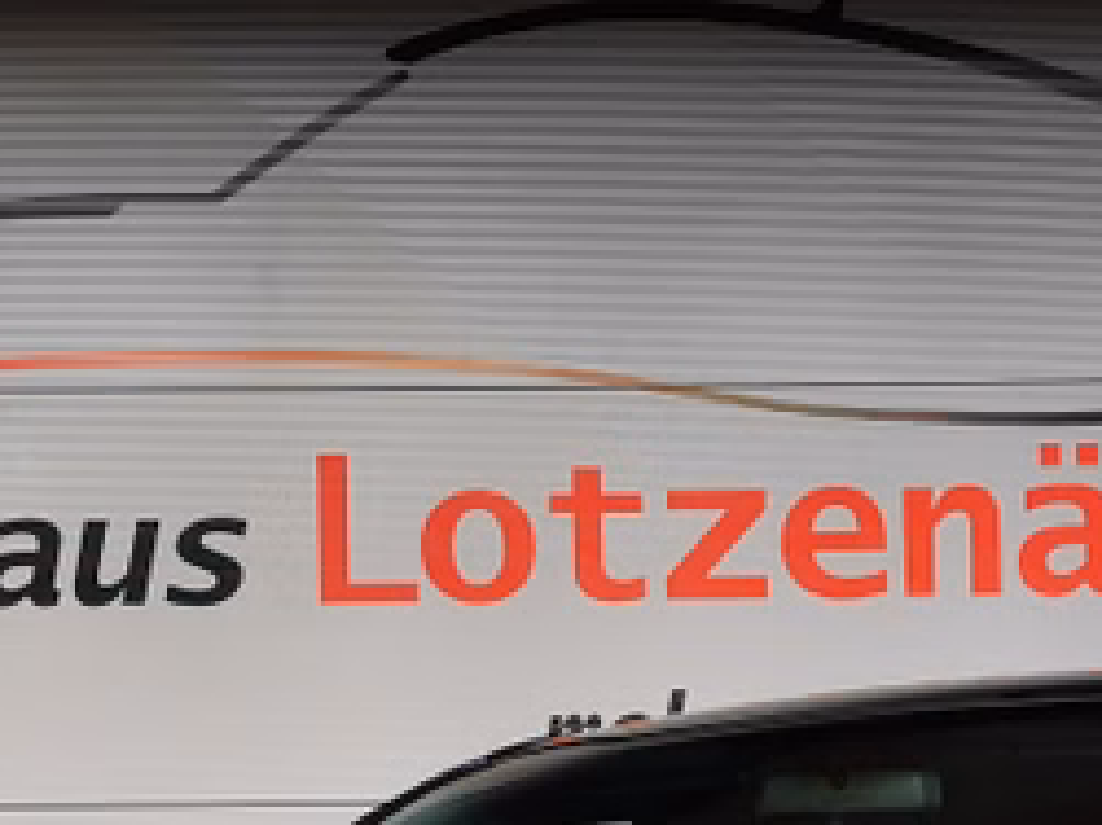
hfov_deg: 19.2
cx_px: 667
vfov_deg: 13.7
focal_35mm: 102
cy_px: 1229
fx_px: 3246
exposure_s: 1/609
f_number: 1.8
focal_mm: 5.58
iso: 50
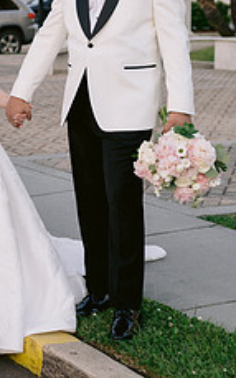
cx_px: -120
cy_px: 76
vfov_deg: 21.0
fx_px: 1009
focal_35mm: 98
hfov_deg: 12.7
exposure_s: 1/400
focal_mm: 35
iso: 400
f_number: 2.8
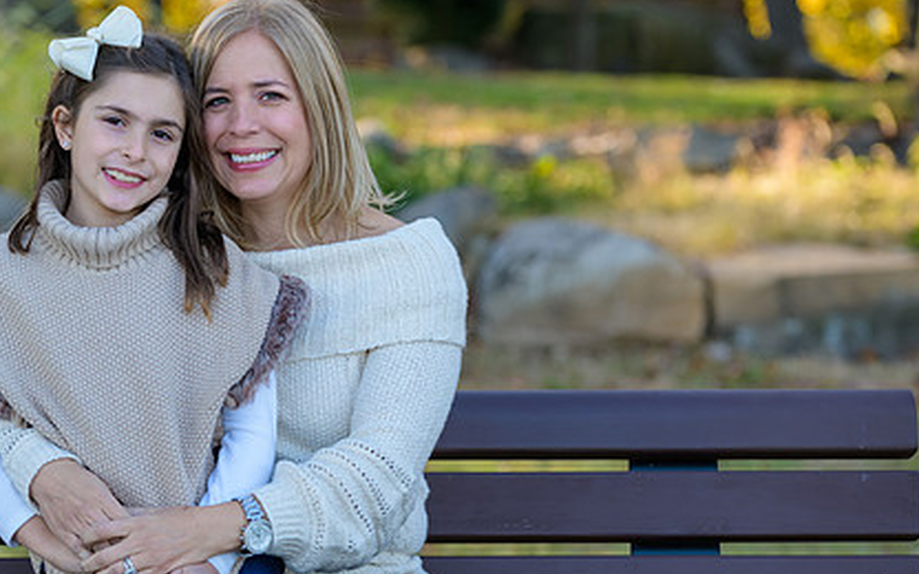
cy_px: 308
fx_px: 3381
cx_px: 311
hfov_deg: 15.4
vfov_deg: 9.7
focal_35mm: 135
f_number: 4
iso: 200
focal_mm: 95
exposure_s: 1/250
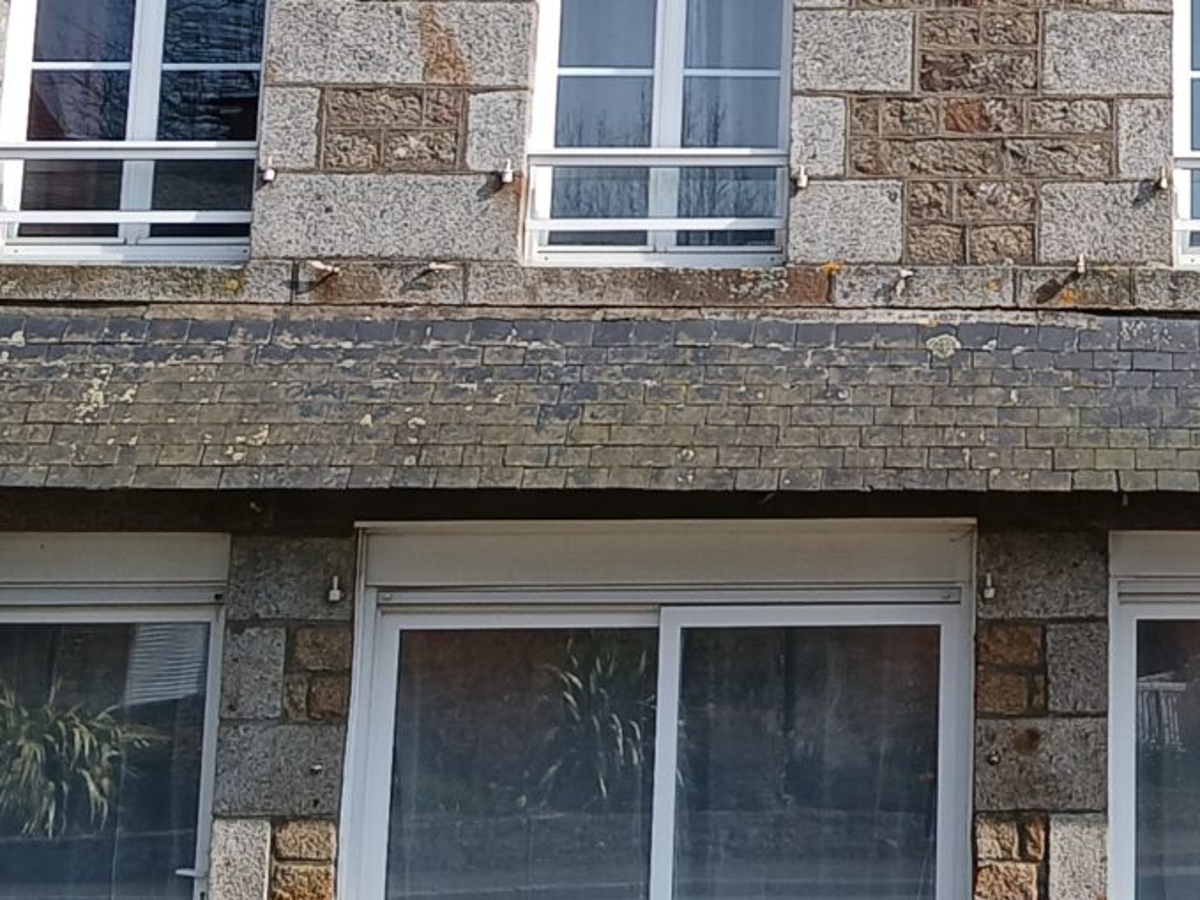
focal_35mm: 98
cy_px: -170
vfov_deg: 14.6
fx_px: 3397
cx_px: 1214
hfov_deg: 19.4
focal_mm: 3.98
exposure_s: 1/512
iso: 20
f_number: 1.8
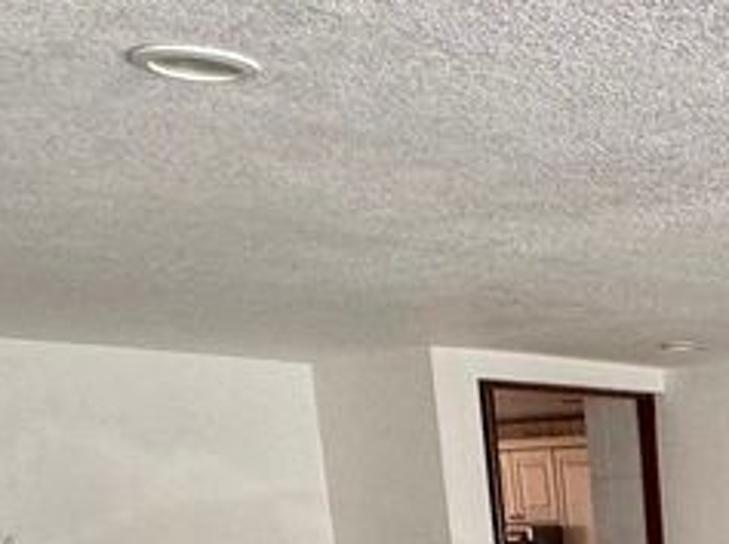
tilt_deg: -18.8
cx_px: 957
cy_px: 1051
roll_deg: +0.1
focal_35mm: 71
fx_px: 1493
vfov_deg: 16.4
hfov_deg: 24.0
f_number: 2.2
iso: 125
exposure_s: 1/99
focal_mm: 2.22
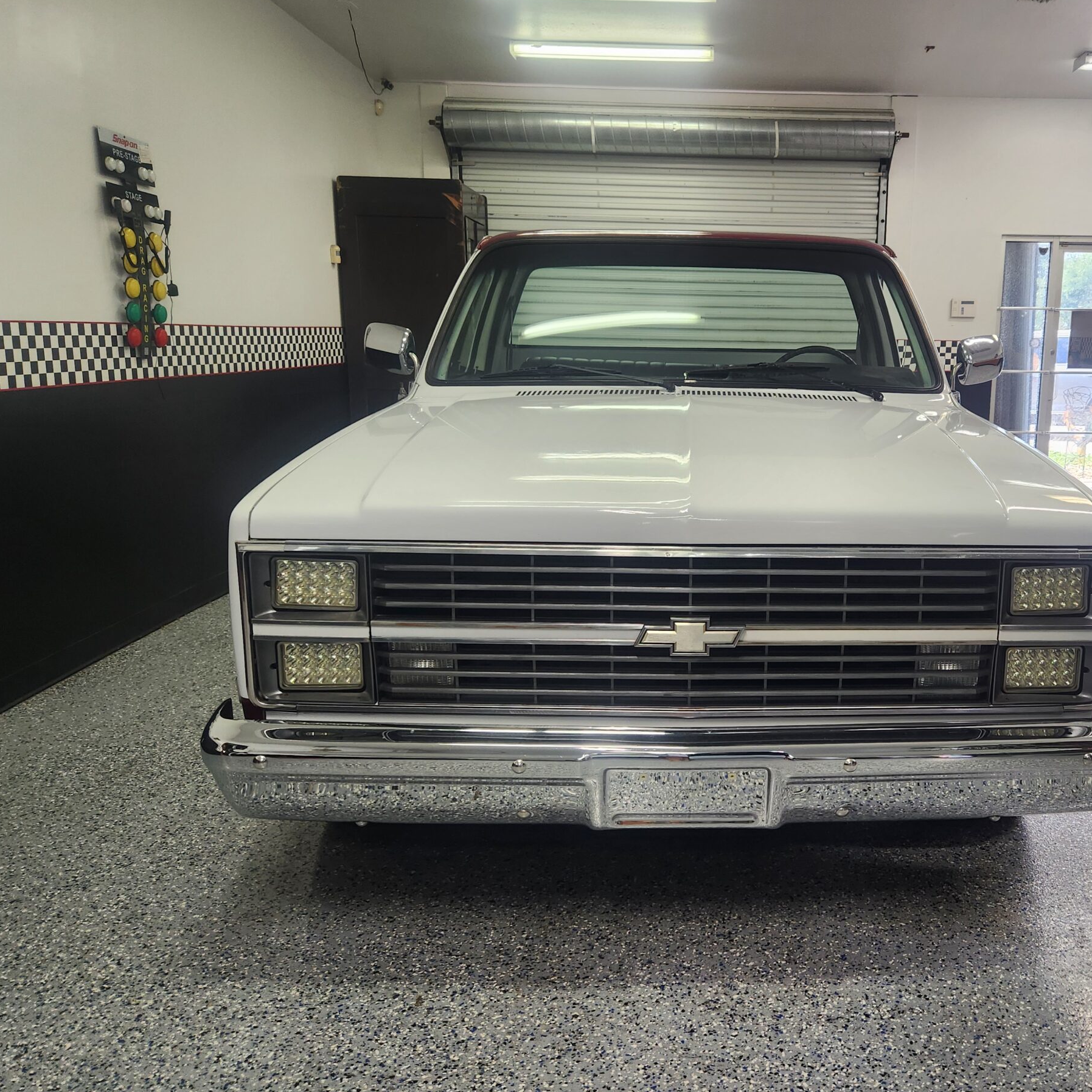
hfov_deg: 54.5
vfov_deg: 55.6
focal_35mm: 29
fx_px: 1035
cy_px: 518
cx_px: 728
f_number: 1.8
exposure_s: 1/120
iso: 160
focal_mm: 5.4
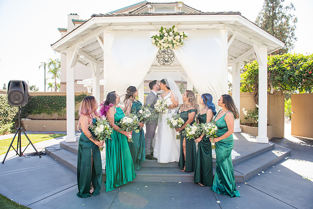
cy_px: 104
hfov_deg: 73.7
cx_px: 156
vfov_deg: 53.2
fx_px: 209
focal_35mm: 24
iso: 100
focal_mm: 24
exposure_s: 1/125
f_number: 5
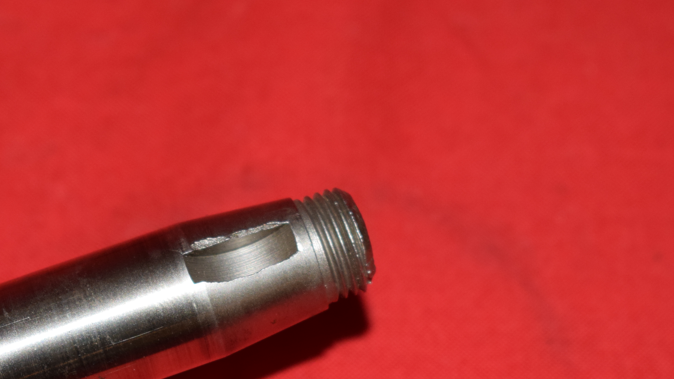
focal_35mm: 136
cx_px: 268
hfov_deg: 15.8
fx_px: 2428
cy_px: 282
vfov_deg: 8.9
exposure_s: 1/160
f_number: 5.6
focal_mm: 55
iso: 640
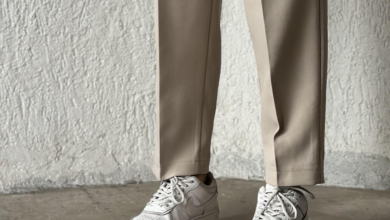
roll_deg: -0.4
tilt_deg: -0.2
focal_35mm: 97
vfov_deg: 12.3
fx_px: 1003
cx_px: 221
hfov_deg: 22.0
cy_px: -25
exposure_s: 1/170
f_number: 1.78
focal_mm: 6.86
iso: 100
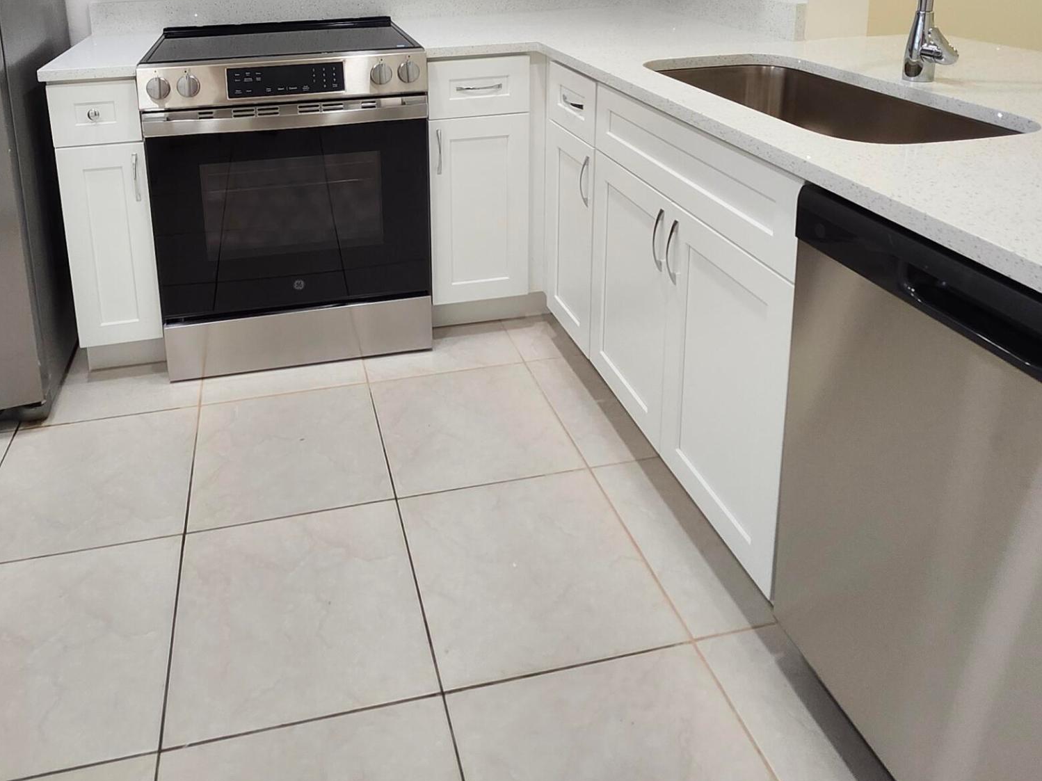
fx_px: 752
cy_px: 72
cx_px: 419
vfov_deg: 48.8
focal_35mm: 25
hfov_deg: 68.7
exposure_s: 1/60
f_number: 2.2
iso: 100
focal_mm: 1.74
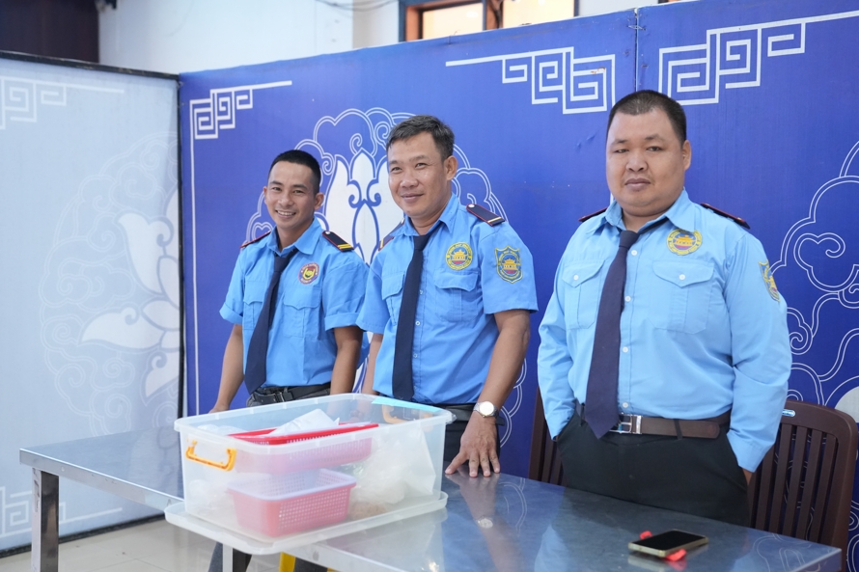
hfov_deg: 42.7
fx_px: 1097
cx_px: 456
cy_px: 282
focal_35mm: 46
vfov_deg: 29.2
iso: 5000
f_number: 2.8
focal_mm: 42
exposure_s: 1/200
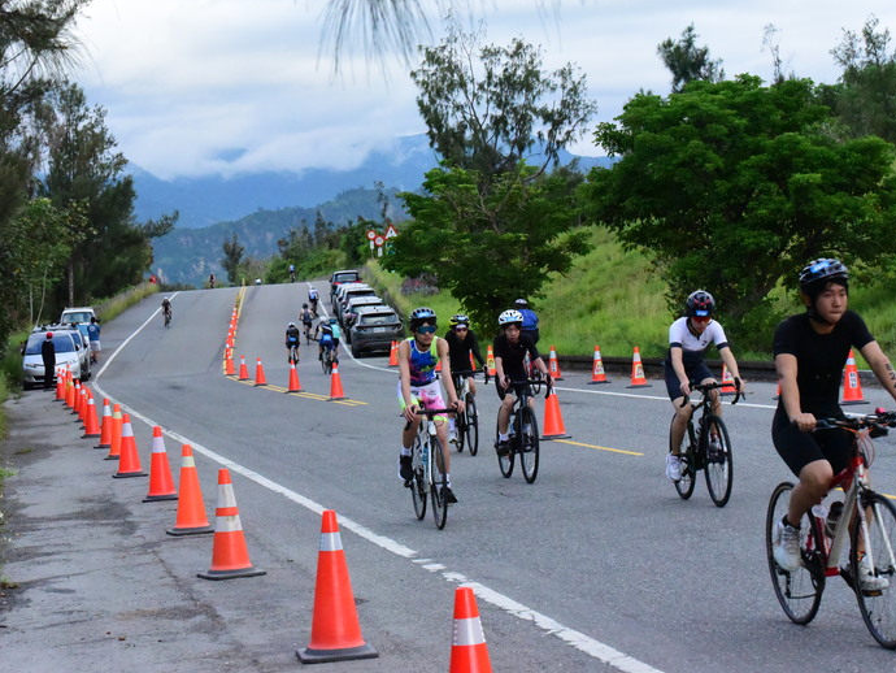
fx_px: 2589
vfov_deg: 14.8
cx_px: 403
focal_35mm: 100
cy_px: 336
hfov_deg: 19.6
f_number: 14
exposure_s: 1/3200
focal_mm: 92
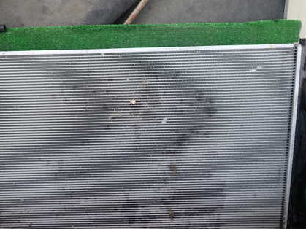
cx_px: 138
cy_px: 112
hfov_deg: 43.8
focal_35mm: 43
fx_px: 380
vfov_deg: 33.6
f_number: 2.3
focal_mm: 5.4
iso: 125
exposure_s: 1/60
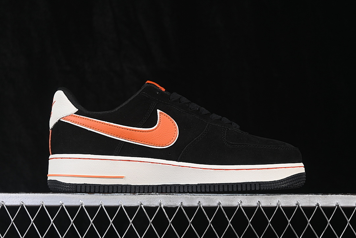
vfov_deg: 18.2
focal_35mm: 75
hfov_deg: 27.0
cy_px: 119
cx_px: 178
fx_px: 742
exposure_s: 1/60
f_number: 6.3
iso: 160
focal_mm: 50
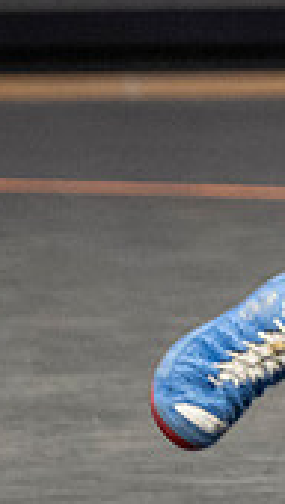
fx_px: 6497
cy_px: 577
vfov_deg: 4.4
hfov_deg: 2.5
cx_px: 644
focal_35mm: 485
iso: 3200
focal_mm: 70
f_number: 2.8
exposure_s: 1/1000
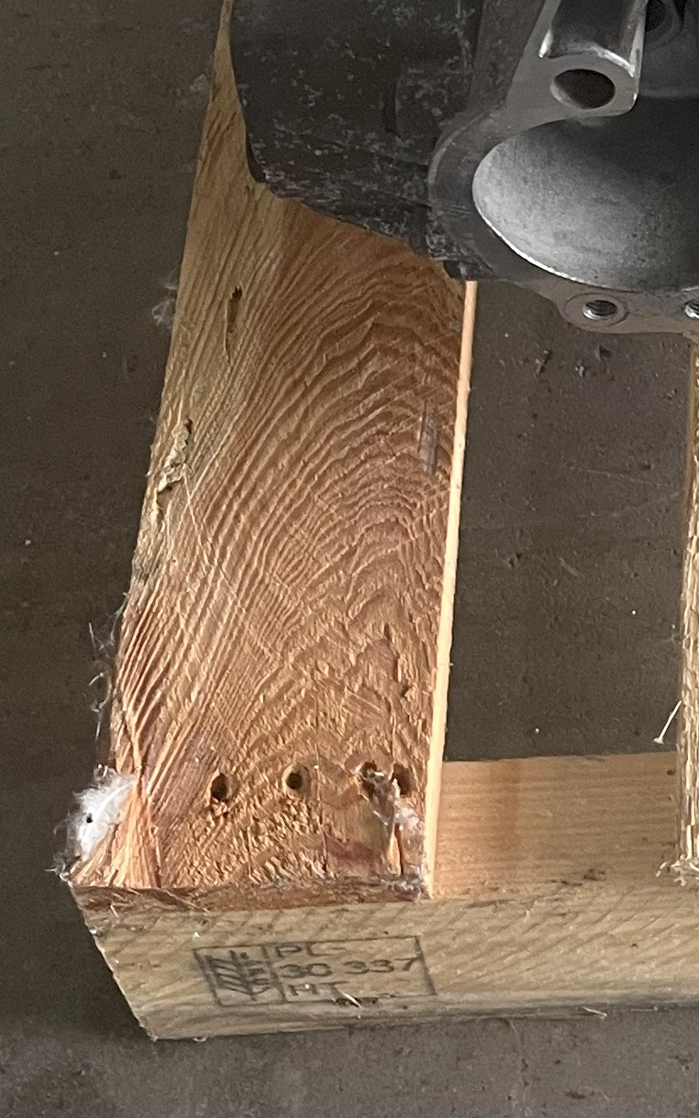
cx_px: 1087
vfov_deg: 23.9
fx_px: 2560
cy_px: 87
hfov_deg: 14.4
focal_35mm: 84
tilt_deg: -51.9
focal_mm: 5.1
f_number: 1.6
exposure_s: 1/60
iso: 160
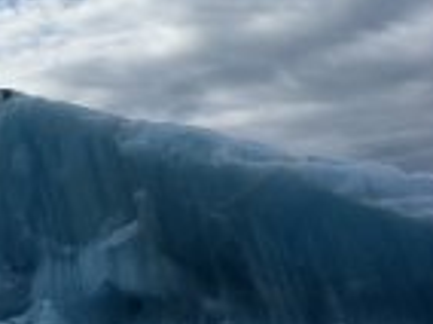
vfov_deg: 17.1
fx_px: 1074
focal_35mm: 86
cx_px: -3
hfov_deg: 21.9
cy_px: 136
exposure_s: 1/2849
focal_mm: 4.15
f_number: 2.2
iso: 25
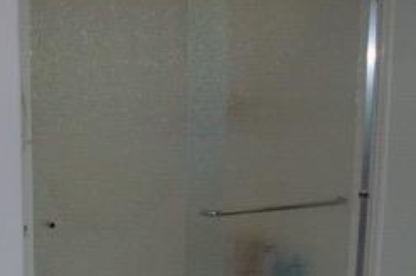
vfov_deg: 19.1
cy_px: 234
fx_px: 808
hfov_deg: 26.5
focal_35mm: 70
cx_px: -47
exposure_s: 1/100
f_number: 3.5
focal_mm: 18
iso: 400
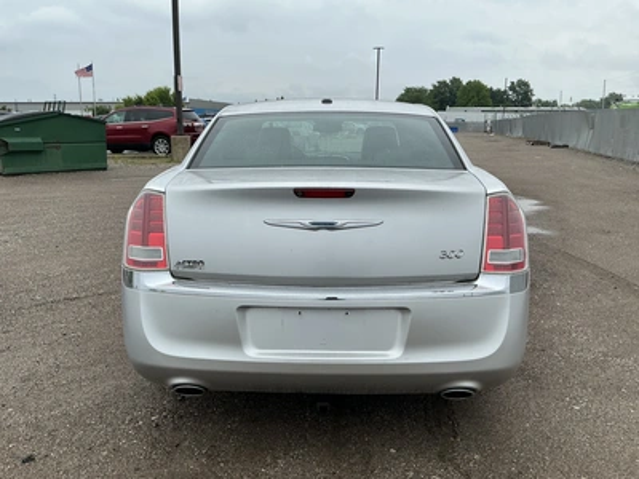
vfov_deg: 49.7
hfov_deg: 63.4
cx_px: 320
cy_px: 240
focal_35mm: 28
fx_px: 517
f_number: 1.8
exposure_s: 1/1311
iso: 25
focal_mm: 3
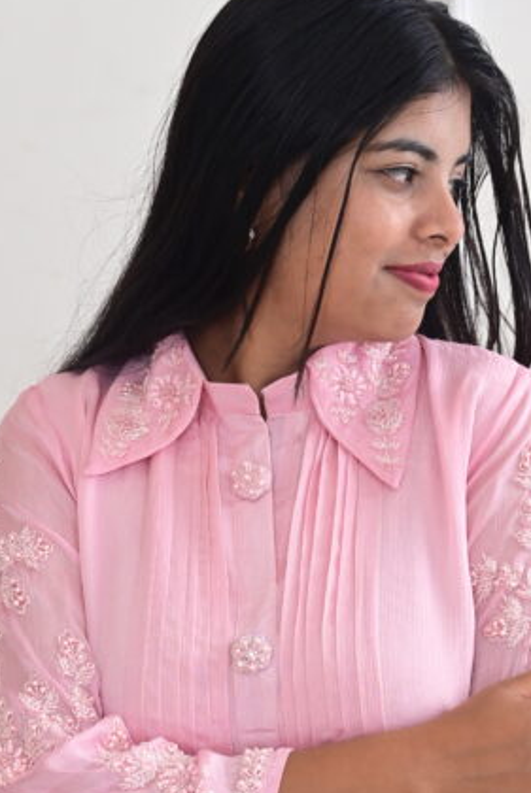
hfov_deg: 17.8
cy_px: 473
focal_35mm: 77
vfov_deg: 26.2
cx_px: 283
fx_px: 1699
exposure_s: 1/200
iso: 500
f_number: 6.3
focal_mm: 36
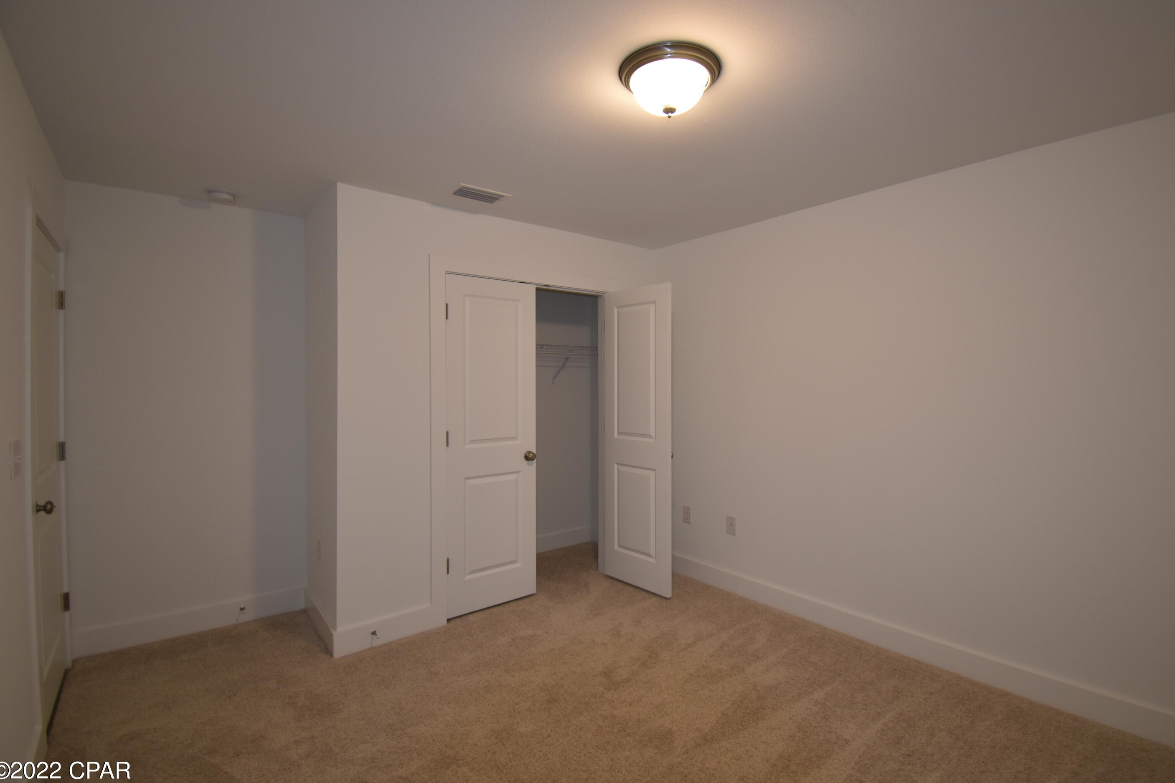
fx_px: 522
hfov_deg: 96.7
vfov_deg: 73.7
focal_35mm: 16
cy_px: 391
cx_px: 617
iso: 110
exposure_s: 1/10
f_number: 4.5
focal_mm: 10
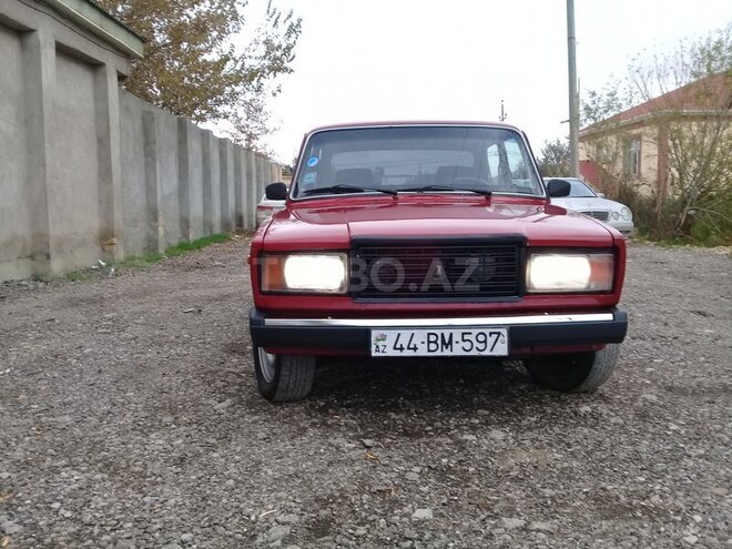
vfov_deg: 45.4
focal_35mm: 31
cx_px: 366
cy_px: 274
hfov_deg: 58.4
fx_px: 656
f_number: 2.2
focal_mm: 3.3
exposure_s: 1/33
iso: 50
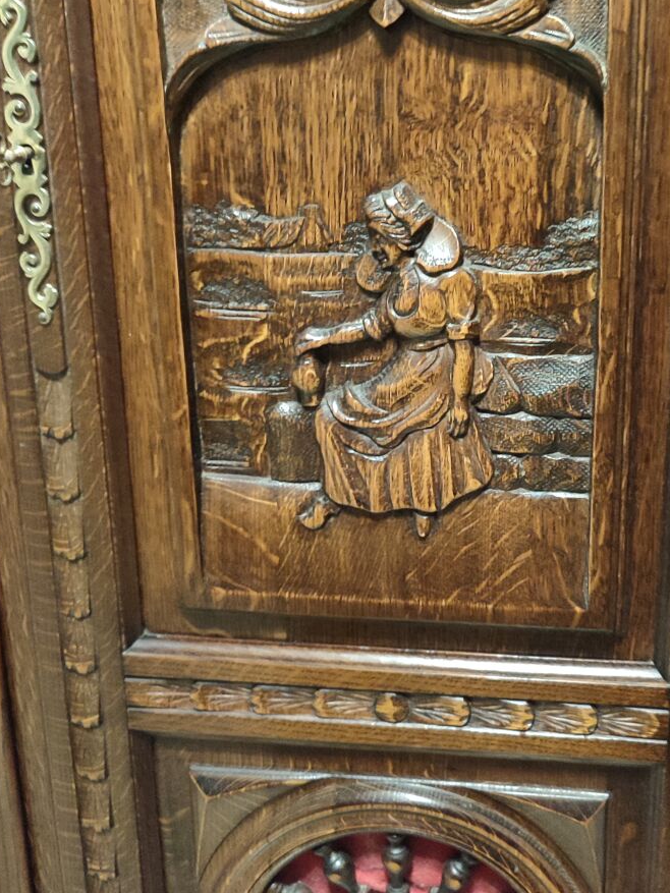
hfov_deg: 36.9
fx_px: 980
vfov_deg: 48.4
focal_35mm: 38
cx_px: 495
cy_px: 317
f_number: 1.9
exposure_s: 1/17
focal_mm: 6.04
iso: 2871
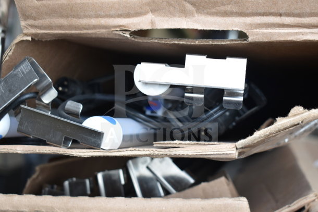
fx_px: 504
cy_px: 106
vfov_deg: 23.8
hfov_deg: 35.0
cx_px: 159
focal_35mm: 57
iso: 320
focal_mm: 38
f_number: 4.8
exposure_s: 1/60
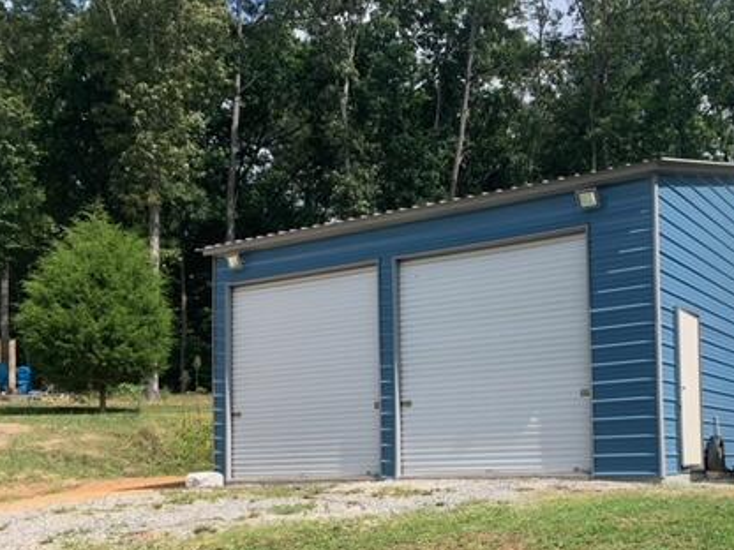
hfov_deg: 45.1
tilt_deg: +1.1
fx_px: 848
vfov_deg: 35.1
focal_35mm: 40
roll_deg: +1.5
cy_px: 420
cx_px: 556
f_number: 1.8
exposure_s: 1/1427
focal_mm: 4.25
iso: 25
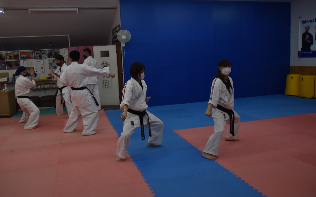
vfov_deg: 37.3
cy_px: 99
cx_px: 159
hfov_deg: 56.7
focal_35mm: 34
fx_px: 293
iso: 400
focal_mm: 22
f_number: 3.5
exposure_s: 1/250
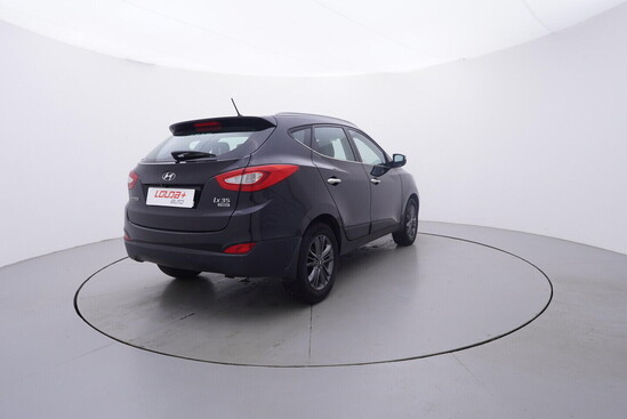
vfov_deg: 56.2
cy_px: 210
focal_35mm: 22
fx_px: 392
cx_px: 314
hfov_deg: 77.3
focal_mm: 15
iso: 200
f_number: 5
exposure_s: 1/80
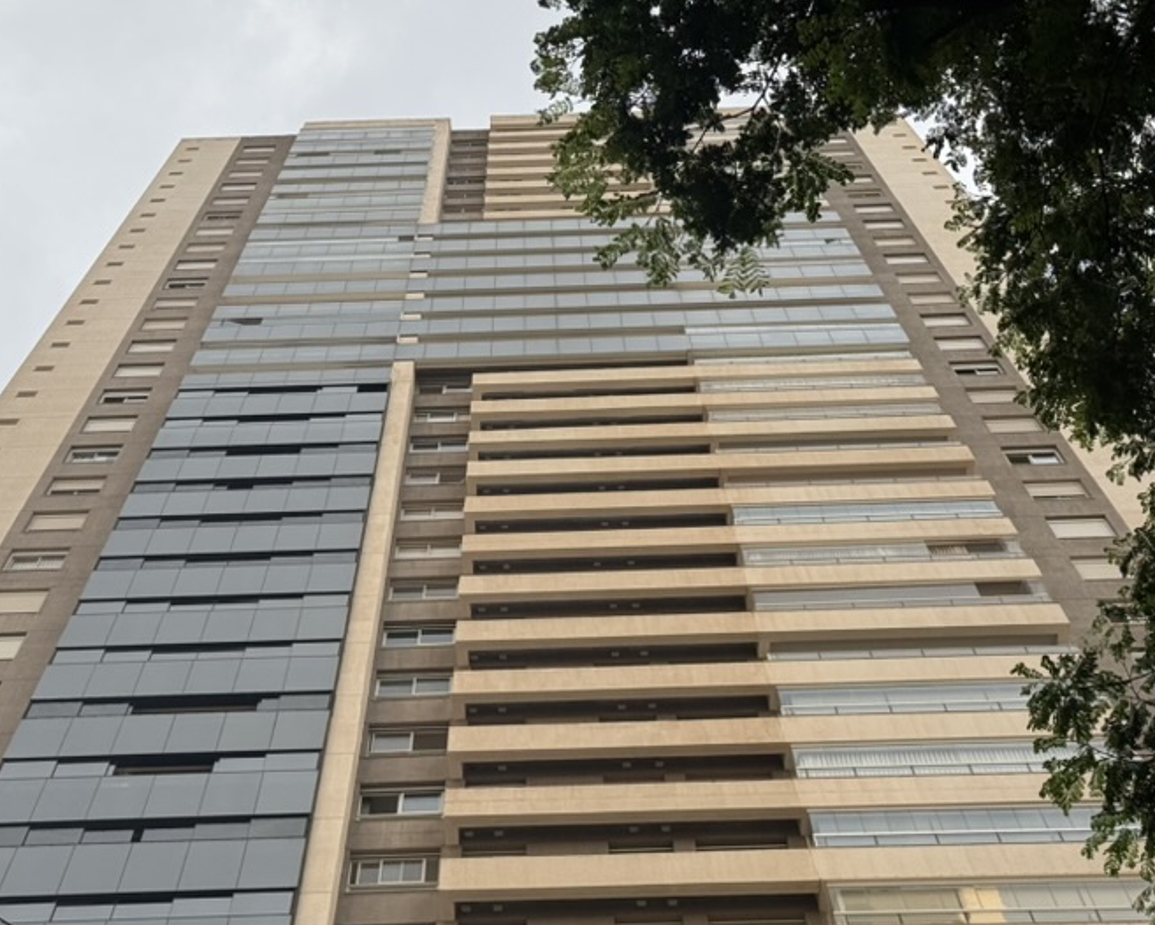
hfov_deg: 26.0
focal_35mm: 73
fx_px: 2496
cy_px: 521
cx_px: 480
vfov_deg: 21.0
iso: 64
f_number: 1.78
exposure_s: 1/1264
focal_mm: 6.76
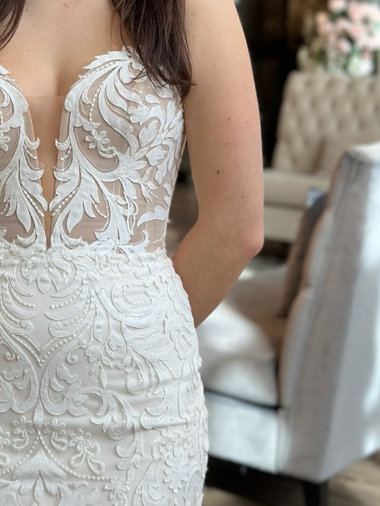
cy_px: 116
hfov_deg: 17.6
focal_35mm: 83
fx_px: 1215
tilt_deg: -4.8
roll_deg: -1.4
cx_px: 65
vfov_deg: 23.3
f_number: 1.78
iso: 80
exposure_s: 1/489
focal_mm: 6.86
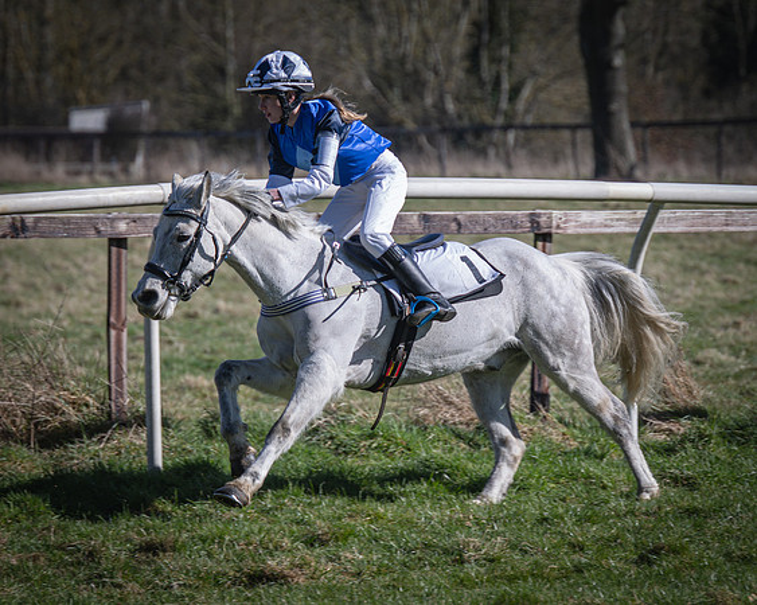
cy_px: 272
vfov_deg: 4.8
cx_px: 366
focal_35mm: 319
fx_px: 7146
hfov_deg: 6.1
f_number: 4
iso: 125
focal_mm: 150
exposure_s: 1/1000
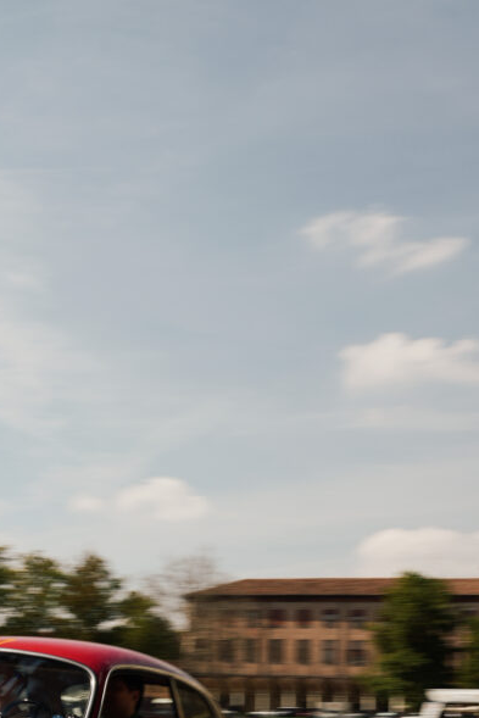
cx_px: -13
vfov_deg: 33.3
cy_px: 638
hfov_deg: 22.7
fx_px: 1137
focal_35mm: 57
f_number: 11
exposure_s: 1/80
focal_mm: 24
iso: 100
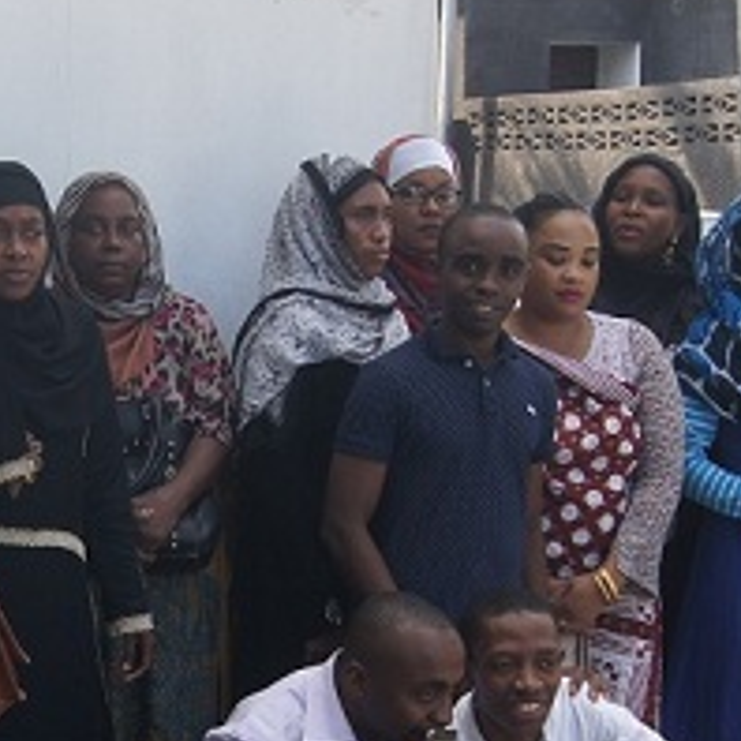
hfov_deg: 19.8
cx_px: 157
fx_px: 2107
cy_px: 576
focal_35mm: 87
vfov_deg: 19.8
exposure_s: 1/160
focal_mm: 18
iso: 200
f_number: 6.3
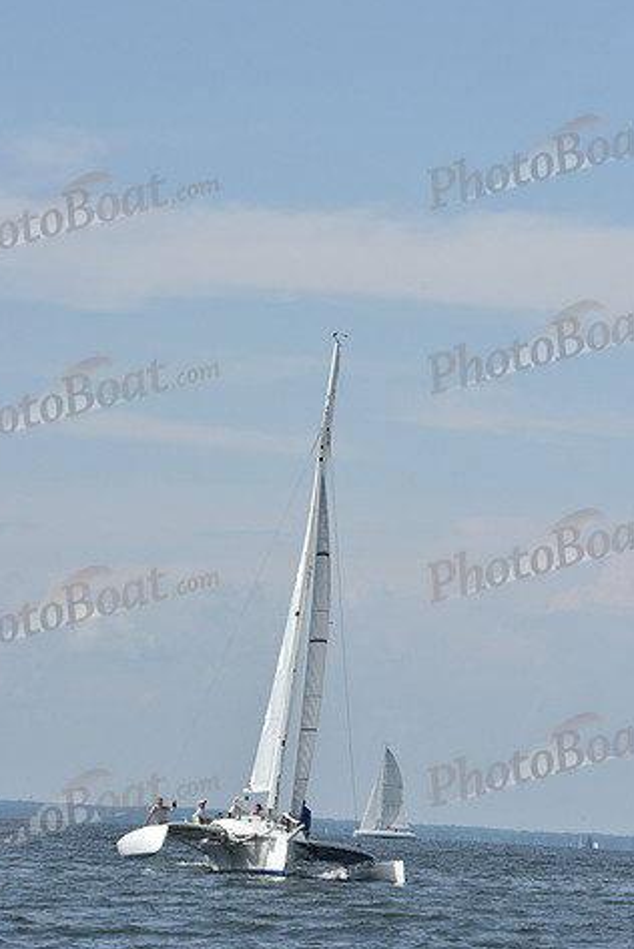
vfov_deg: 10.5
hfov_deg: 7.0
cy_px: 476
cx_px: 324
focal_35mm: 196
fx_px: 5170
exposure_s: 1/1250
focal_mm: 160
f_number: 10
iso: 320
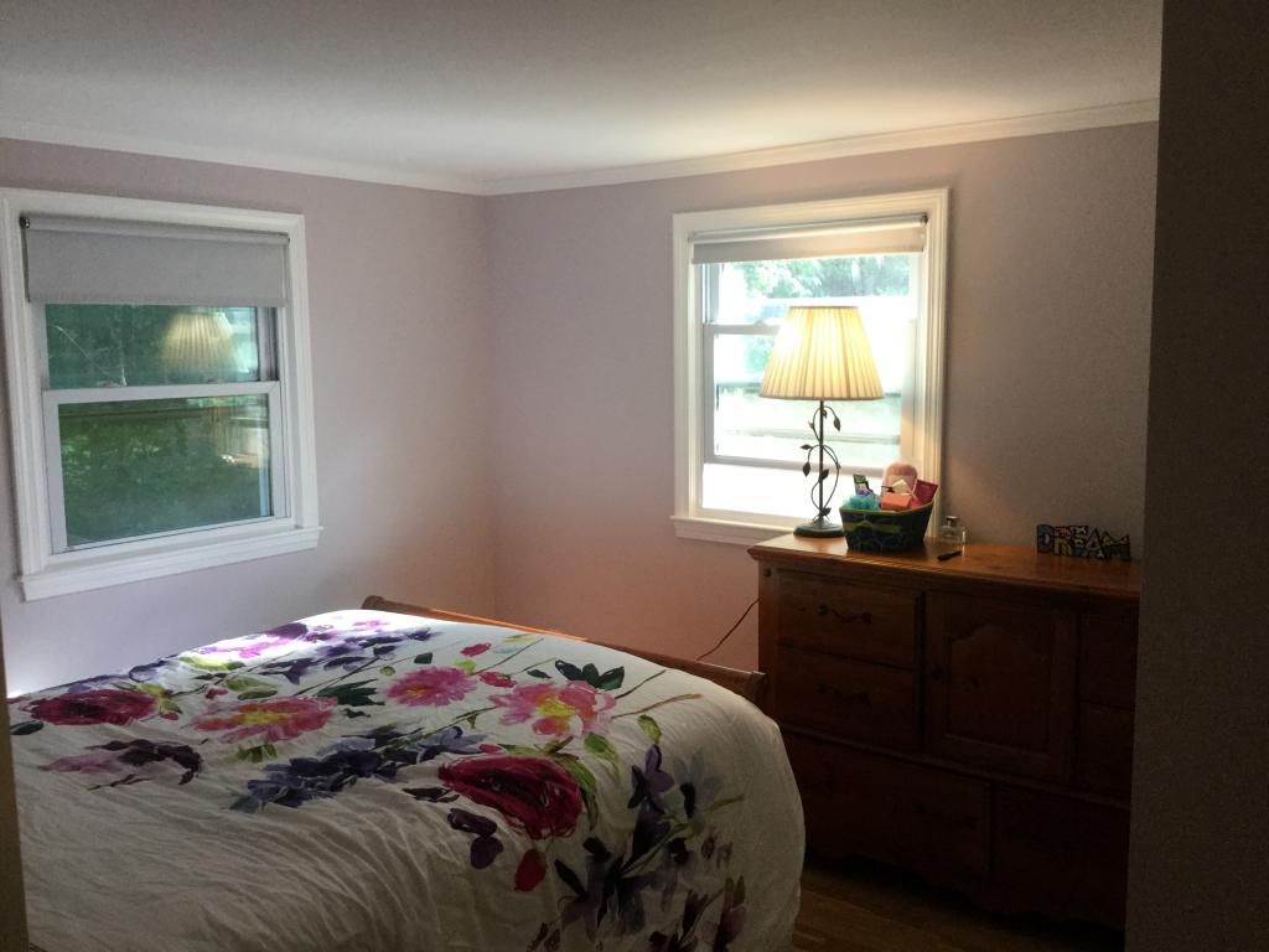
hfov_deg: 58.4
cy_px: 476
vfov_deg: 45.4
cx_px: 634
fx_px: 1136
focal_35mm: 31
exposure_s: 1/30
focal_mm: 3.3
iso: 40
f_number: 2.4
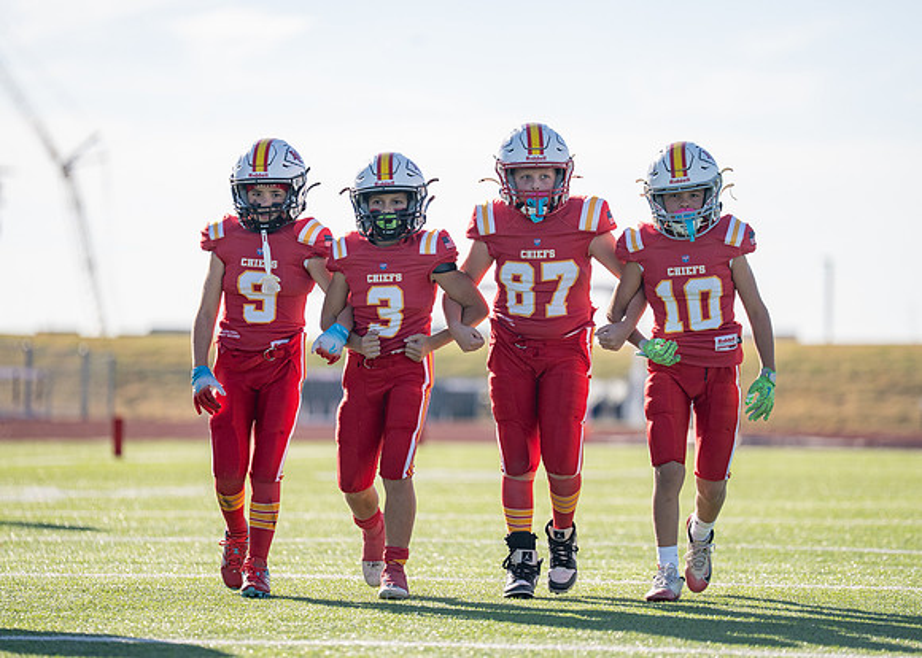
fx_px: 5264
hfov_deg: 10.0
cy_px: 348
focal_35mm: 201
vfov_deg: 7.2
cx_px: 501
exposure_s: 1/3200
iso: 200
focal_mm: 180
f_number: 2.8
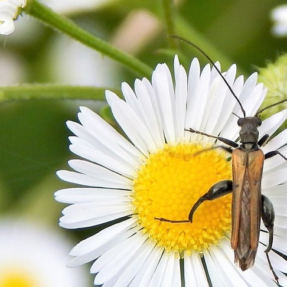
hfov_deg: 9.8
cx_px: 235
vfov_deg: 9.9
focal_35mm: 177
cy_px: 163
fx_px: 1660
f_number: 4.6
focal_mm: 20.5
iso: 125
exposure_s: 1/320
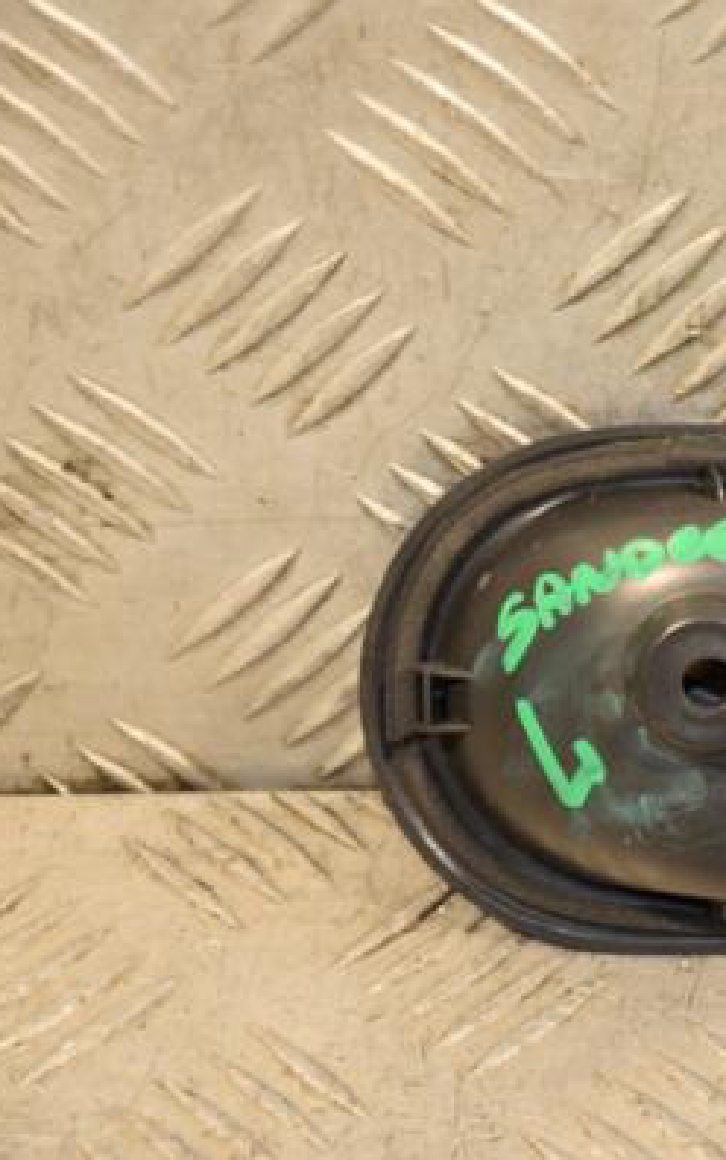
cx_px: 814
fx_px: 6220
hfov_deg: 6.6
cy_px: 577
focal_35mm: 197
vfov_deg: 10.6
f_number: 5.6
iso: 800
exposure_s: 1/80
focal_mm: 85
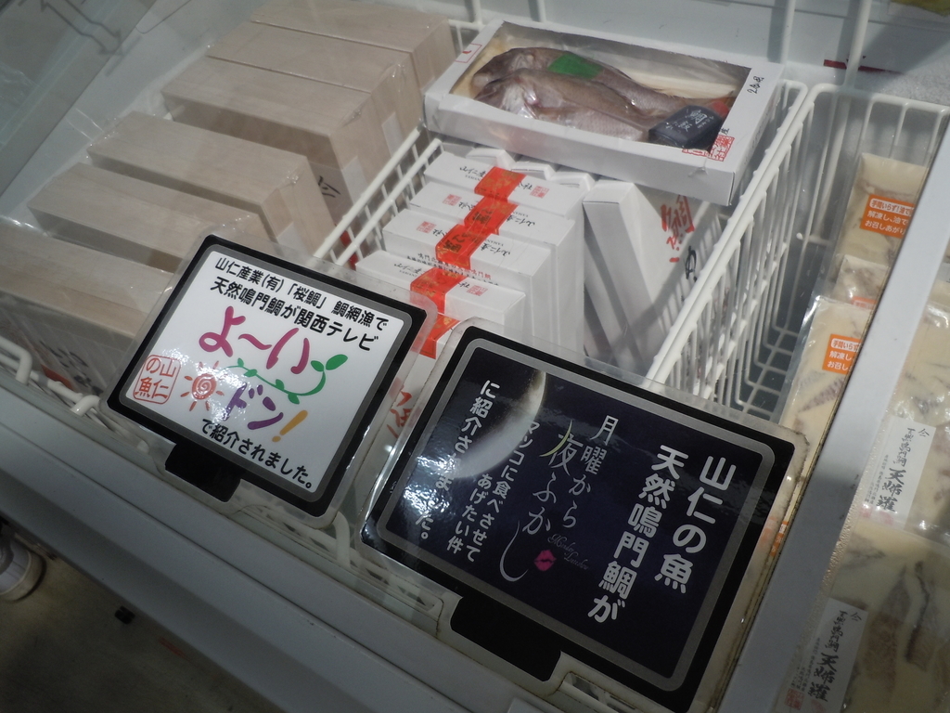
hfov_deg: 63.4
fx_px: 768
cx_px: 475
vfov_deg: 49.7
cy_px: 356
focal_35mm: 28
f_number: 3.7
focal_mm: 5
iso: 160
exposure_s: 1/60
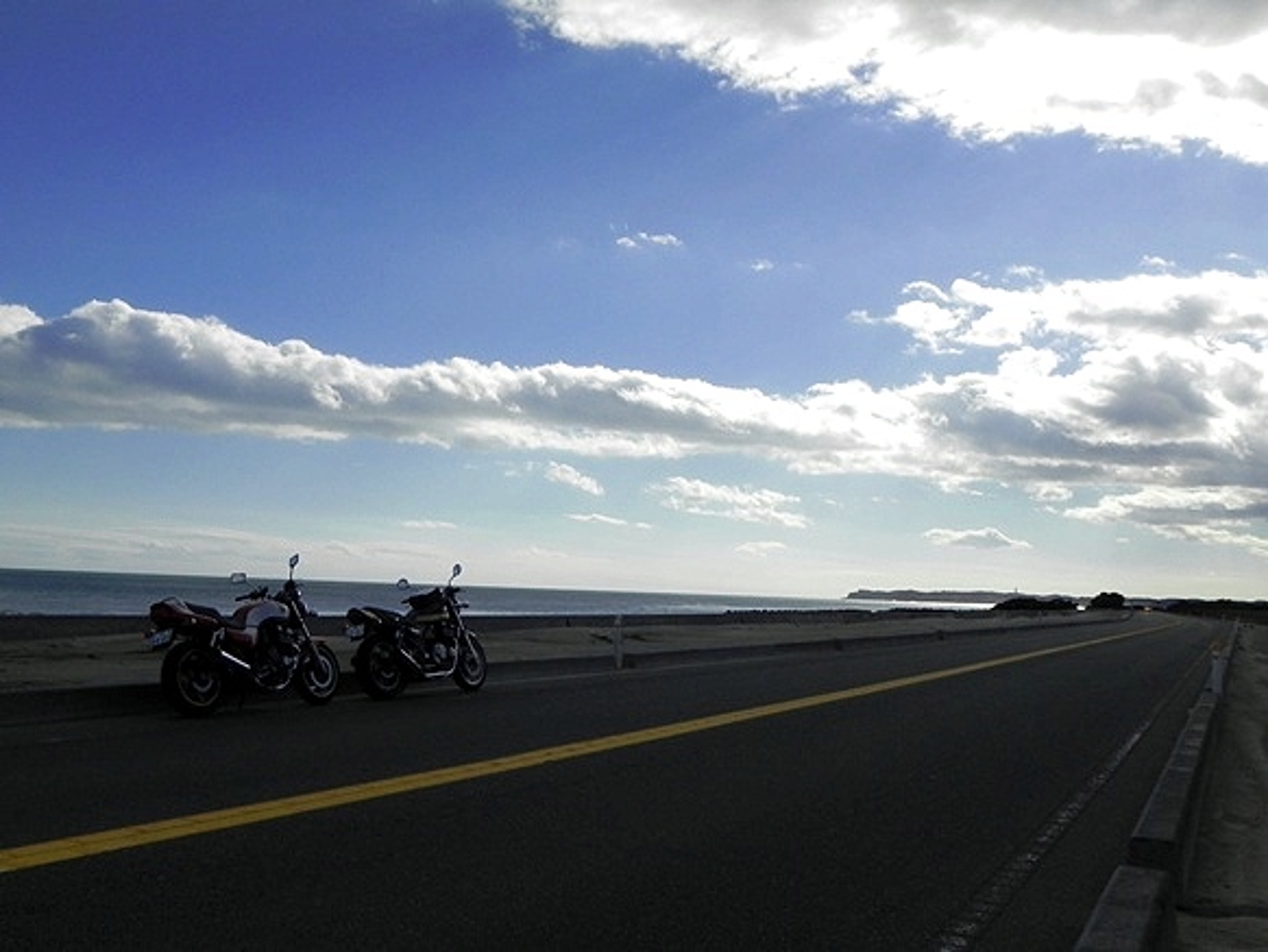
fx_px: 1209
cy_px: 476
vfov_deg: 43.0
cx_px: 634
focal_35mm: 33
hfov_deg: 55.3
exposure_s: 1/1050
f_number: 8
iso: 160
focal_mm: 5.9
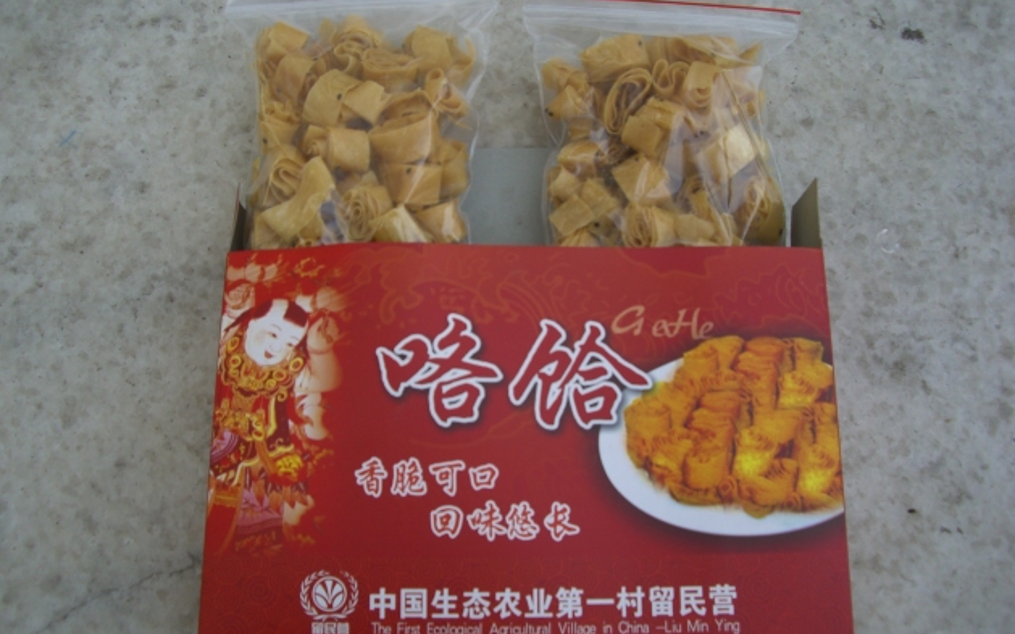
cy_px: 295
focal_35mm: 41
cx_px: 510
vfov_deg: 31.2
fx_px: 1134
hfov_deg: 48.2
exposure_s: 1/200
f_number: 2.8
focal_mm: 7.9
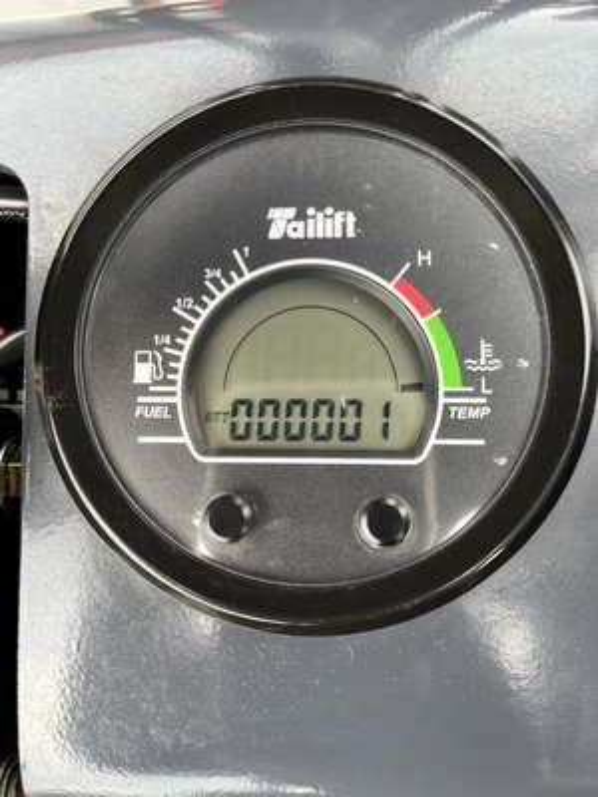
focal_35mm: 26
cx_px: 299
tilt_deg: -63.4
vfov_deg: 67.3
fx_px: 599
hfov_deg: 53.1
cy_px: 398
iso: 40
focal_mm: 5.1
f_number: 1.6
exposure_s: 1/122
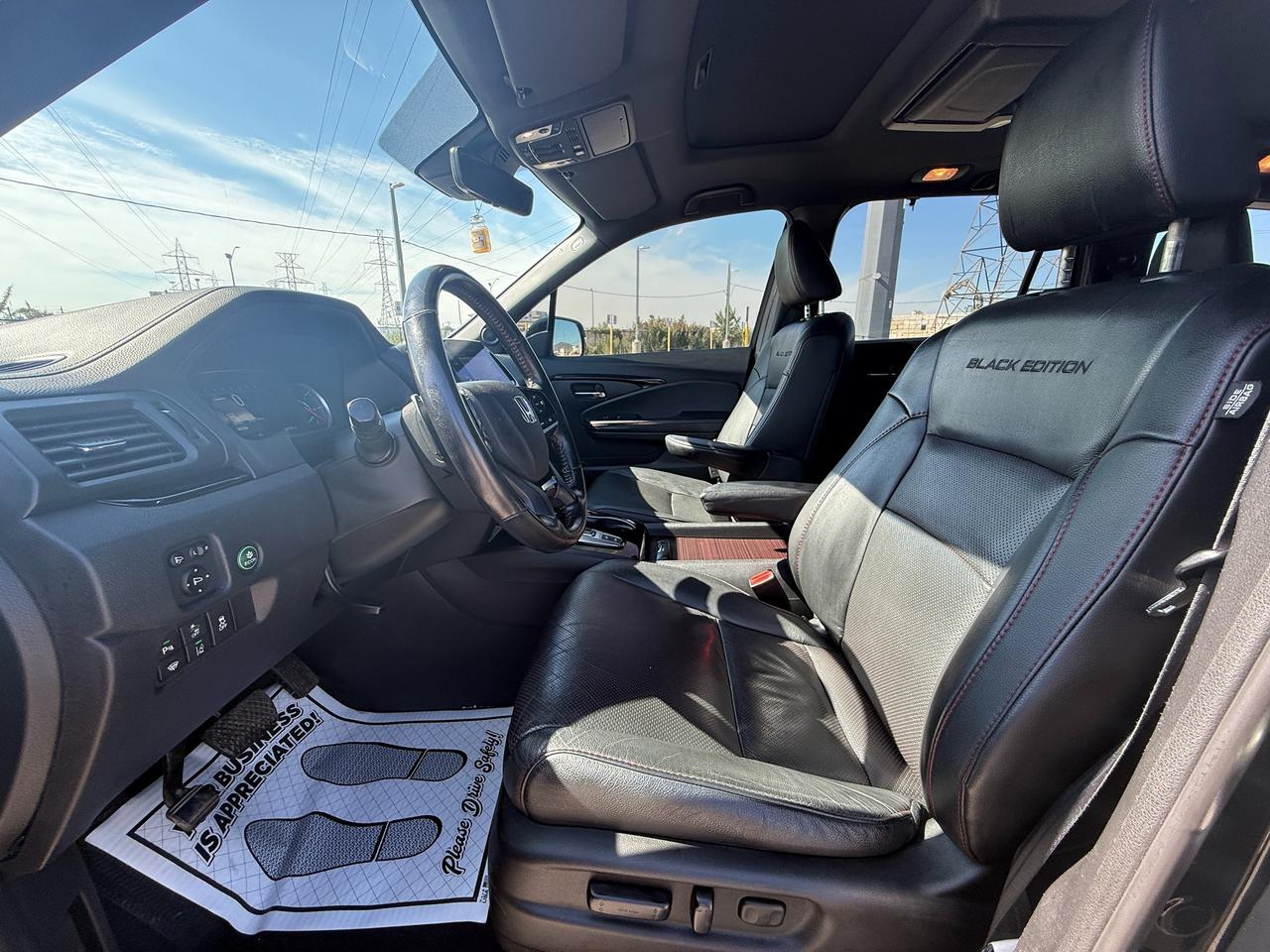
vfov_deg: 85.7
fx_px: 514
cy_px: 476
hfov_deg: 102.1
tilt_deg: -12.8
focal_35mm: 14
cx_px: 635
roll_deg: -0.9
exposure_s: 1/151
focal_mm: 2.22
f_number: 2.2
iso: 64
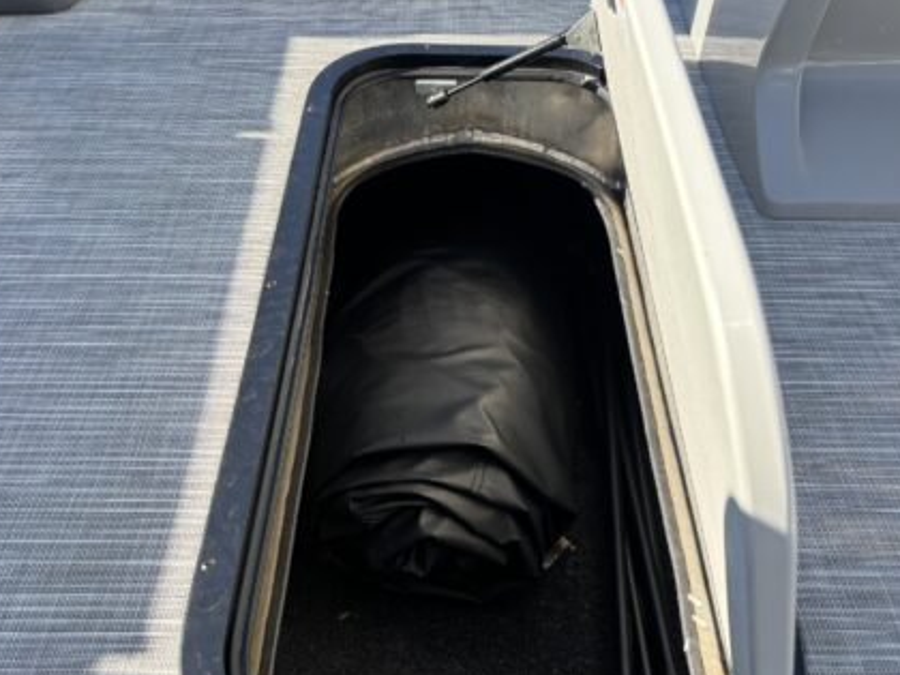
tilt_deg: -47.2
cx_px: 436
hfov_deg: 55.3
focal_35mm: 33
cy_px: 377
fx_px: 858
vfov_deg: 42.9
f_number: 1.6
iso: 50
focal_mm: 5.96
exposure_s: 1/918
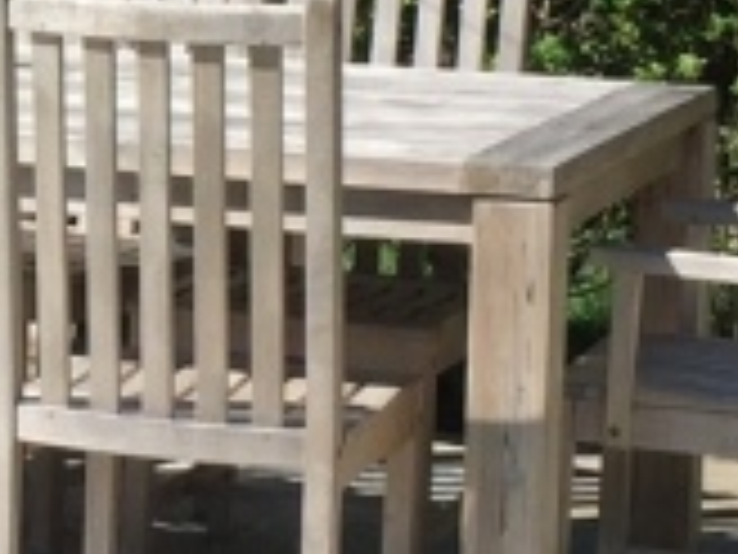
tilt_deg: -7.4
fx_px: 3880
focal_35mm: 182
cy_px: 115
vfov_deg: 8.1
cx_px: -245
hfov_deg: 10.6
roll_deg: -3.3
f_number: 2.2
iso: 32
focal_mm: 4.15
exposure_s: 1/1883
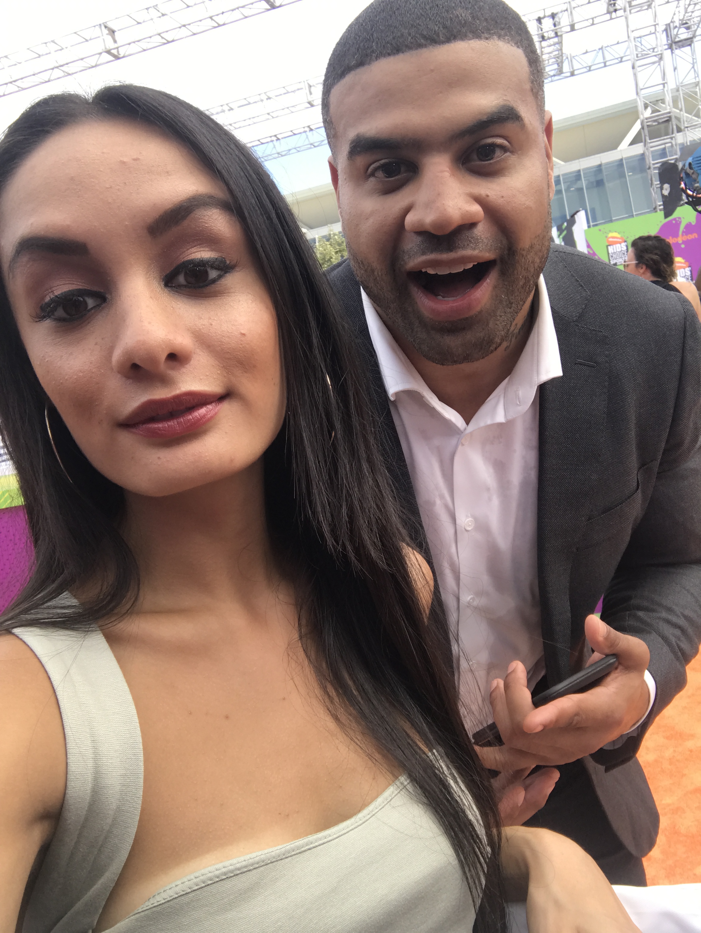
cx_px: 350
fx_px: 863
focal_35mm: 32
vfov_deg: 56.8
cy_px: 466
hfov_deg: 44.2
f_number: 2.2
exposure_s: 1/357
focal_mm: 2.87
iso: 25
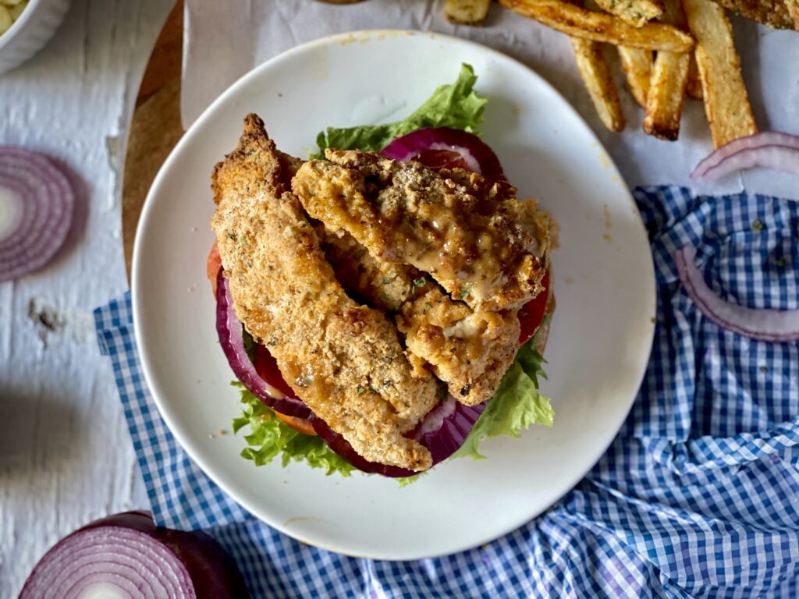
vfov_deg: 28.0
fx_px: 1200
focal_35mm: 52
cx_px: 400
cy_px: 300
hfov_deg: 36.8
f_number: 2
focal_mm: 6
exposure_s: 1/40
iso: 250
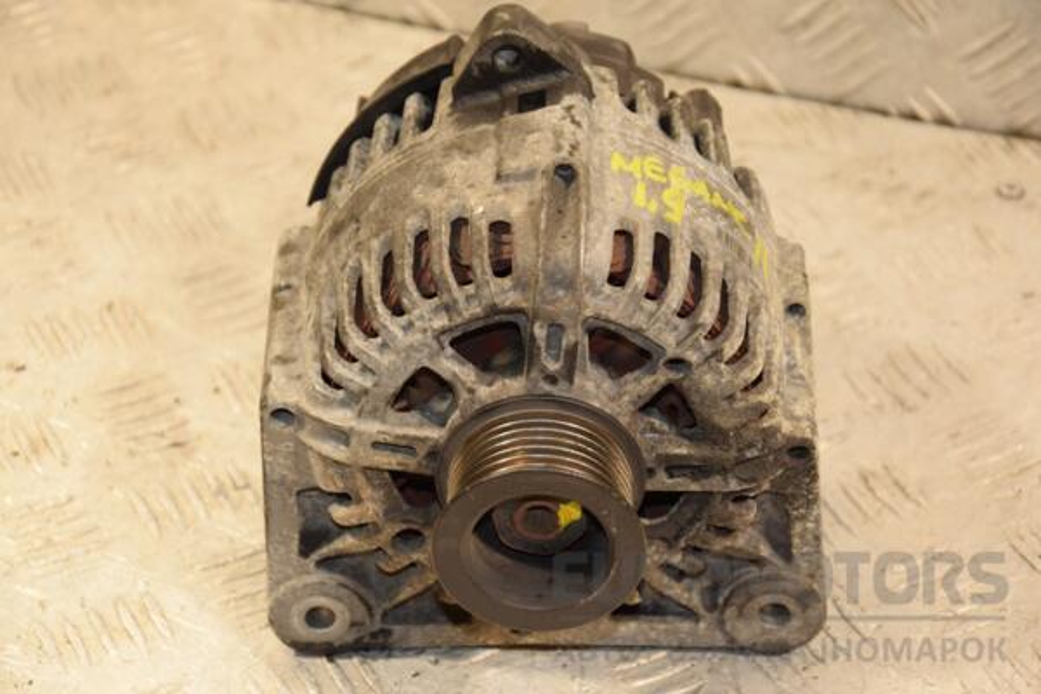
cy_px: 347
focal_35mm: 112
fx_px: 3253
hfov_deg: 18.2
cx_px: 520
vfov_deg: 12.2
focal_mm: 75
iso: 800
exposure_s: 1/125
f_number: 5.3
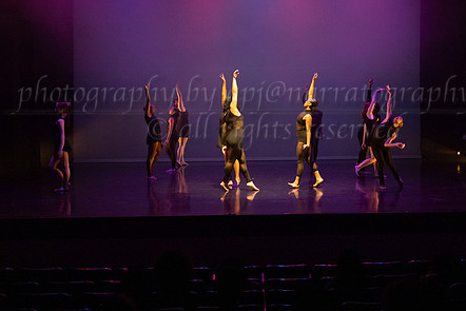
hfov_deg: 33.7
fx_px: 764
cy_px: 133
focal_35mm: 59
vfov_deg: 23.0
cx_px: 298
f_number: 2.8
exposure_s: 1/320
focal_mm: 40
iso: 4000
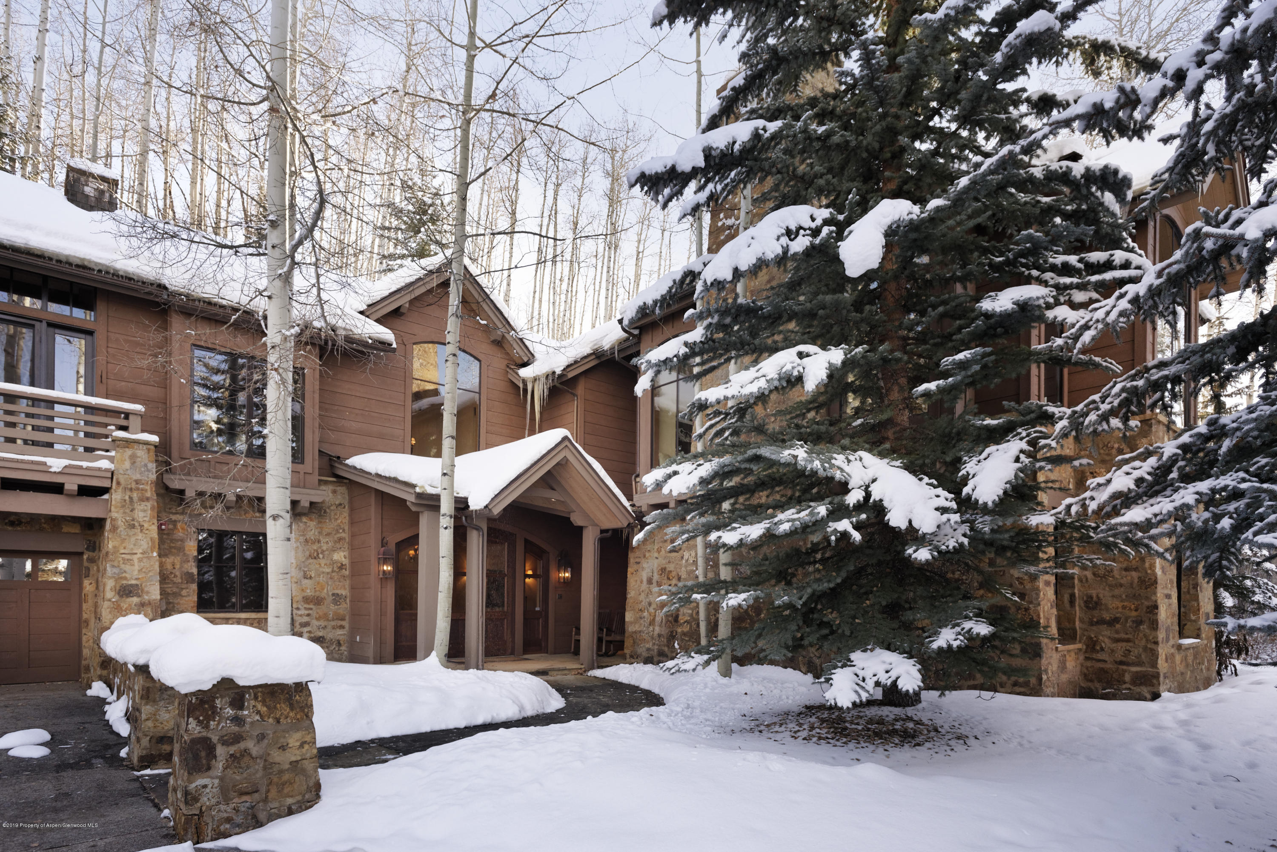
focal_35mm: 19
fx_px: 674
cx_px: 638
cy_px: 426
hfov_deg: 86.9
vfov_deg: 64.6
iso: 640
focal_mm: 19
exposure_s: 1/320
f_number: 7.1
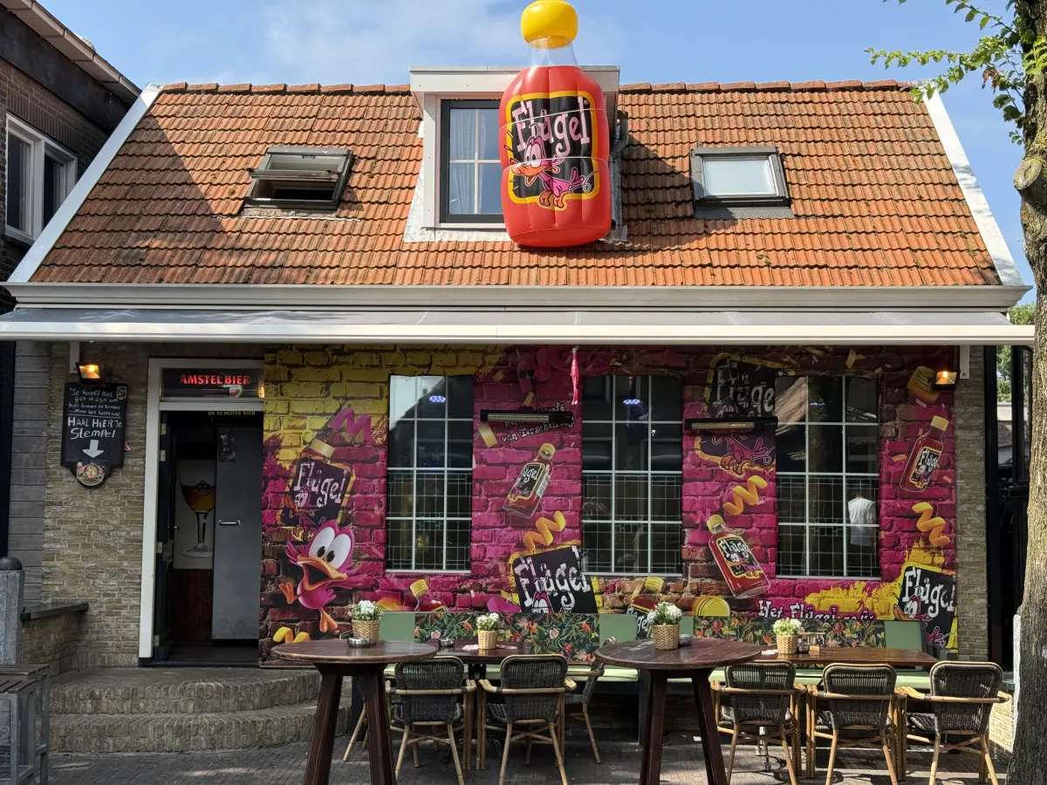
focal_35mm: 48
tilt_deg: +4.3
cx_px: 524
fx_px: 1452
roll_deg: -0.3
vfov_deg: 30.3
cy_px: 392
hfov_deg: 39.7
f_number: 1.78
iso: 64
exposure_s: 1/1838
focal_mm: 6.76
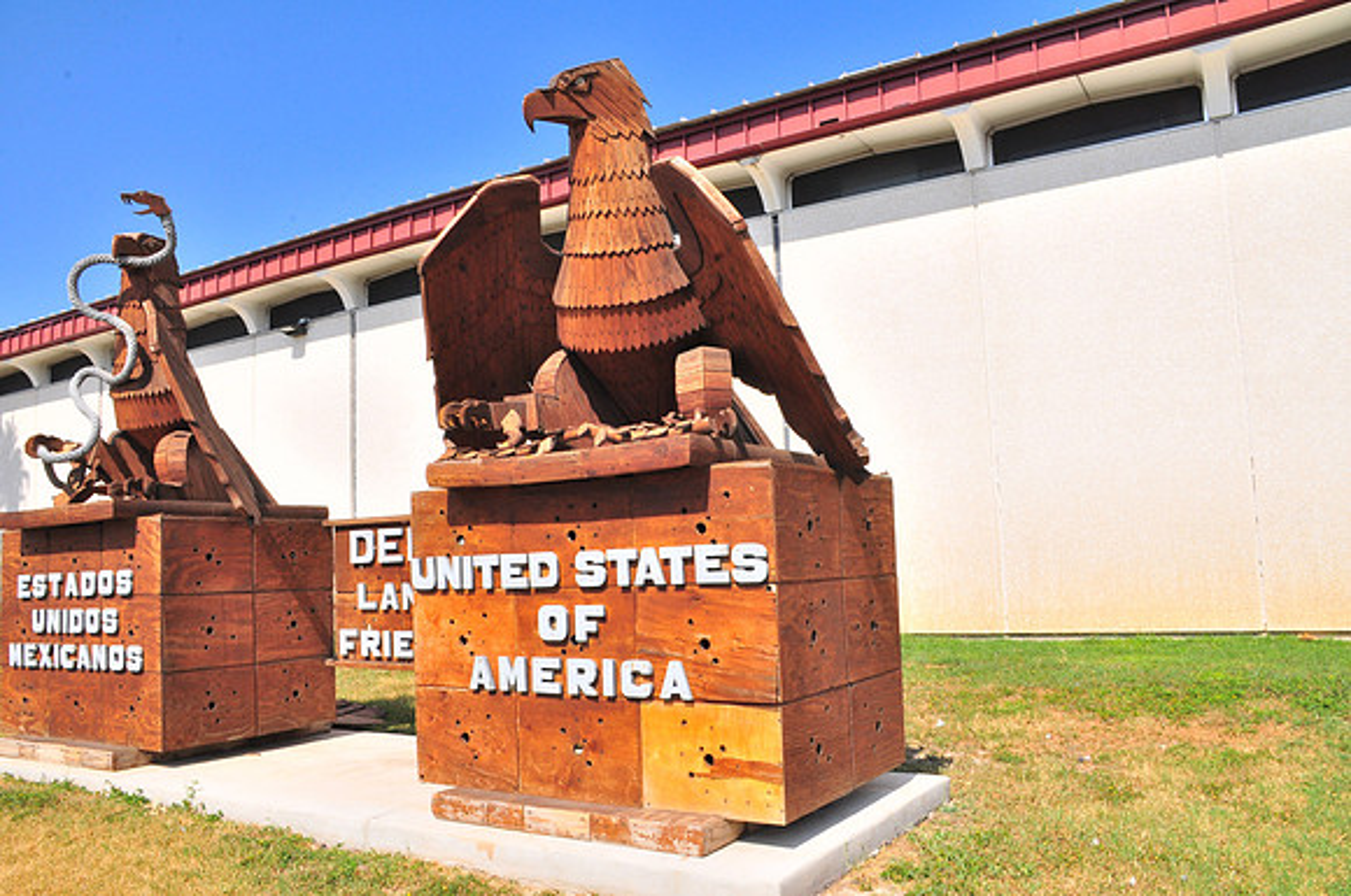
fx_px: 1012
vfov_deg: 47.8
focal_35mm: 27
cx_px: 676
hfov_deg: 67.5
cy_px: 448
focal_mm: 18
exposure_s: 1/100
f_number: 22
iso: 280
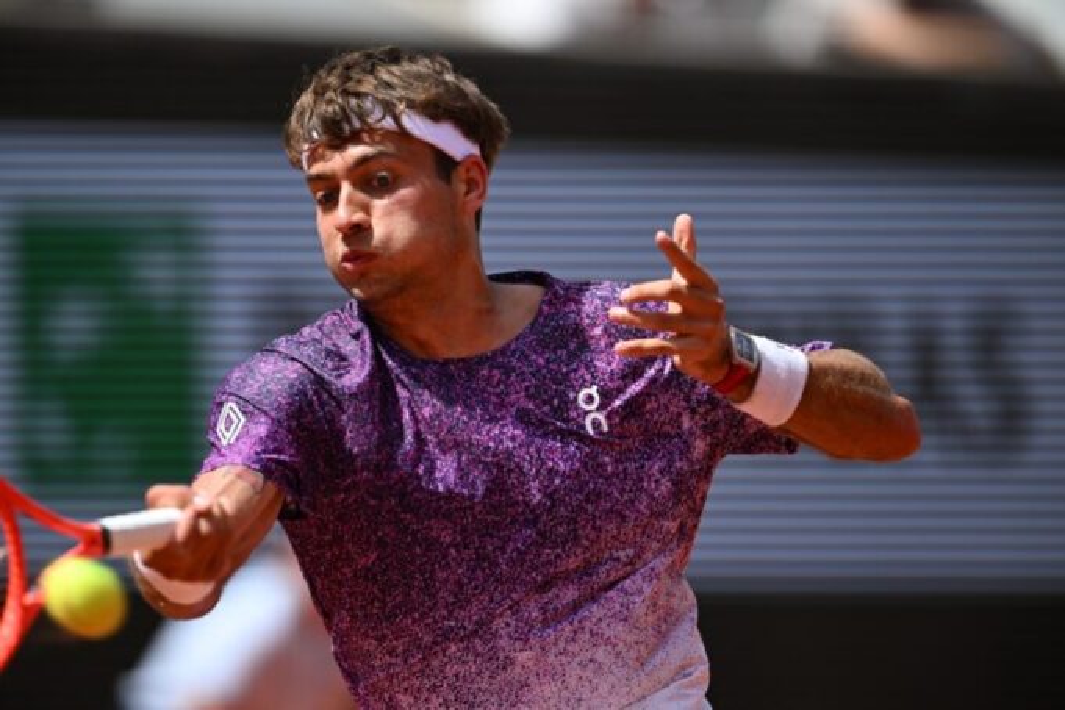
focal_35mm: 400
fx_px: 11832
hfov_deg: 5.2
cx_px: 532
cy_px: 355
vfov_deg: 3.4
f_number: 2.8
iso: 200
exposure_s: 1/3200
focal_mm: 400
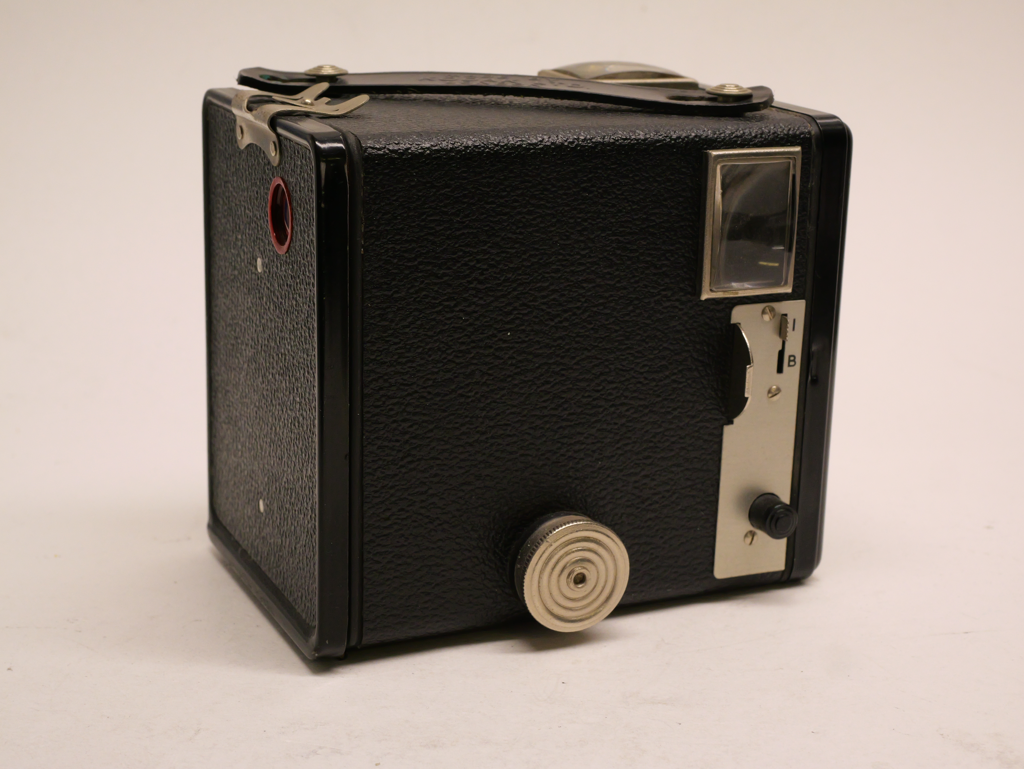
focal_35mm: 60
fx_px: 1775
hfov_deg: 32.2
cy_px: 384
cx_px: 512
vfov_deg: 24.4
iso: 1600
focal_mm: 30
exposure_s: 1/100
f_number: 8
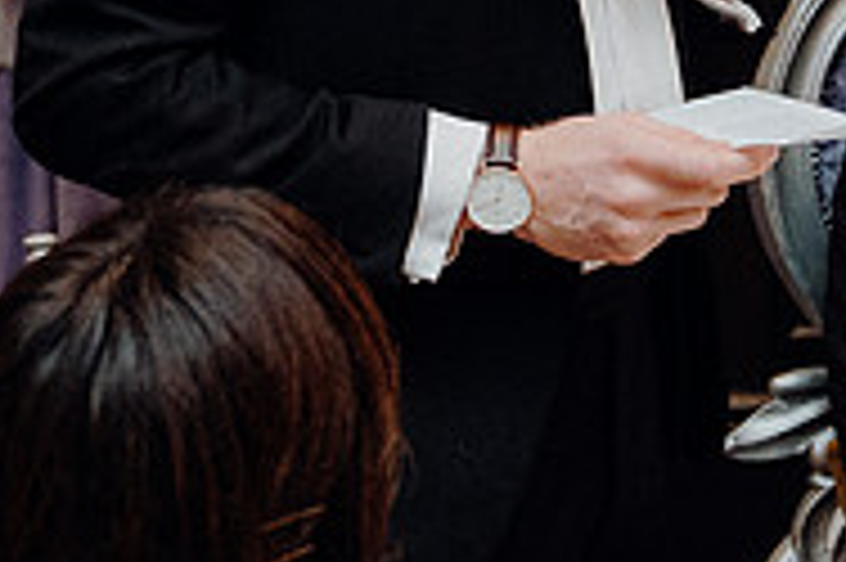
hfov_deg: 12.3
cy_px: -250
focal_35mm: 167
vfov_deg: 8.1
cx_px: 531
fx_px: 3921
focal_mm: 36
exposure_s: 1/160
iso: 2500
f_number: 3.5
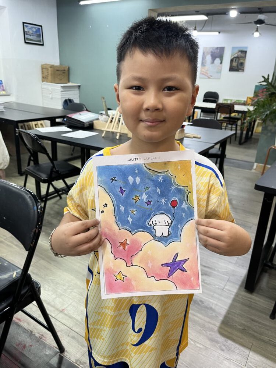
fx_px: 276
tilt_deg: -20.3
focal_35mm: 26
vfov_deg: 67.3
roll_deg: -1.9
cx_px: 138
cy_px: 184
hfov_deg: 53.1
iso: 80
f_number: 1.6
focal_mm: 5.1
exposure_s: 1/50
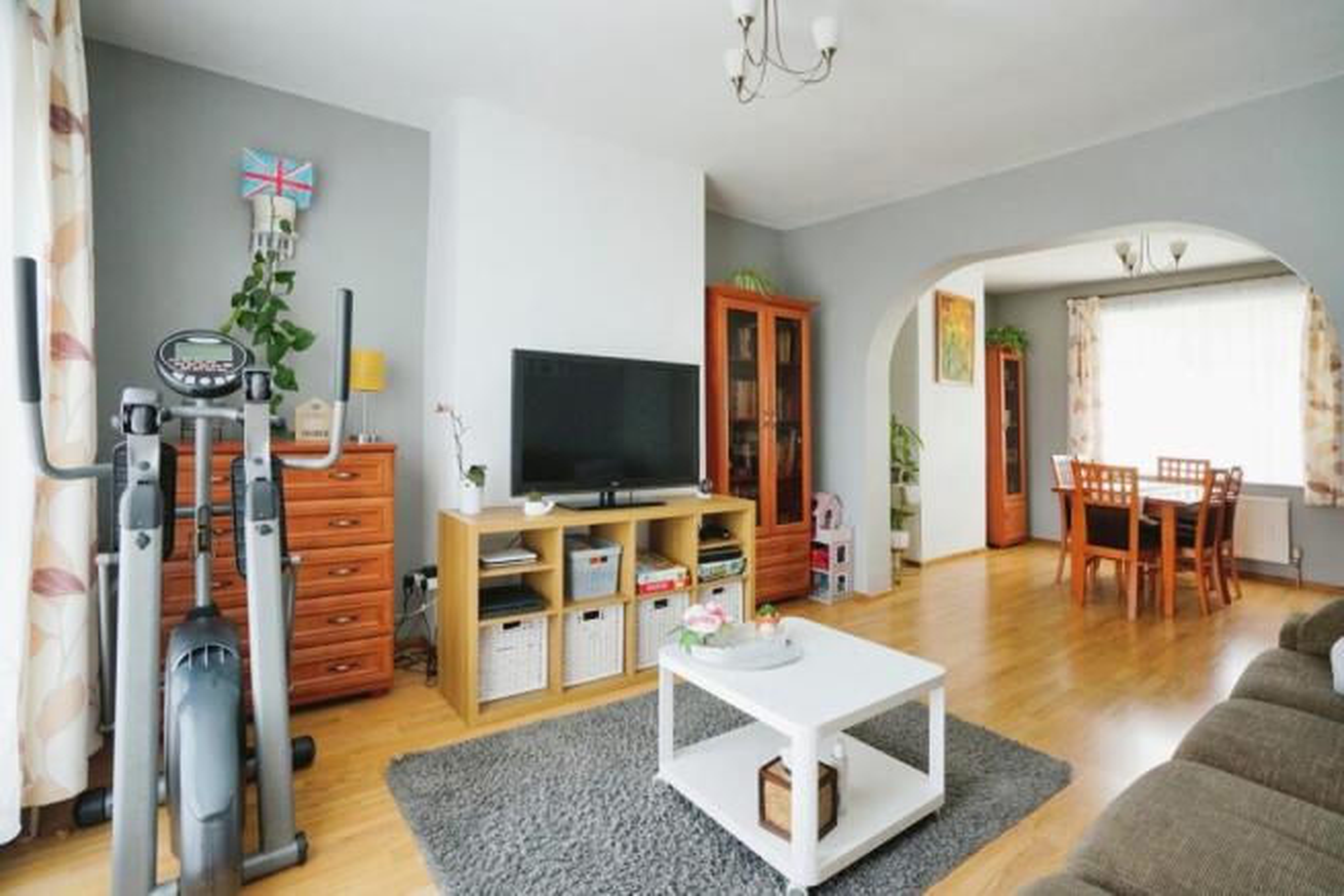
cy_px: 448
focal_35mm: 16
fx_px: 597
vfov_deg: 73.8
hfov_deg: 96.7
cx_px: 672
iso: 1600
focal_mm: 16
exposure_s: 1/25
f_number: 14
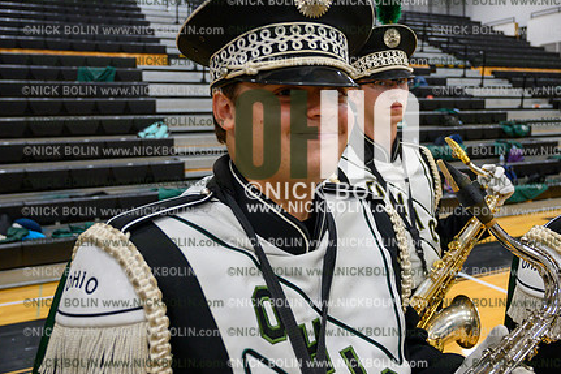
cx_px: 327
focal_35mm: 33
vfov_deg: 39.8
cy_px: 151
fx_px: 514
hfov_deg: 56.9
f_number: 4
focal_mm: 24.5
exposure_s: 1/250
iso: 1250
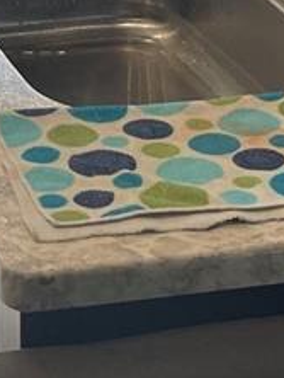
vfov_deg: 13.2
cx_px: -46
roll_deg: +1.1
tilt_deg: -10.1
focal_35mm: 135
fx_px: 1474
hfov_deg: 10.8
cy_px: -301
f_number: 1.6
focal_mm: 5.1
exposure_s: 1/120
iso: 80
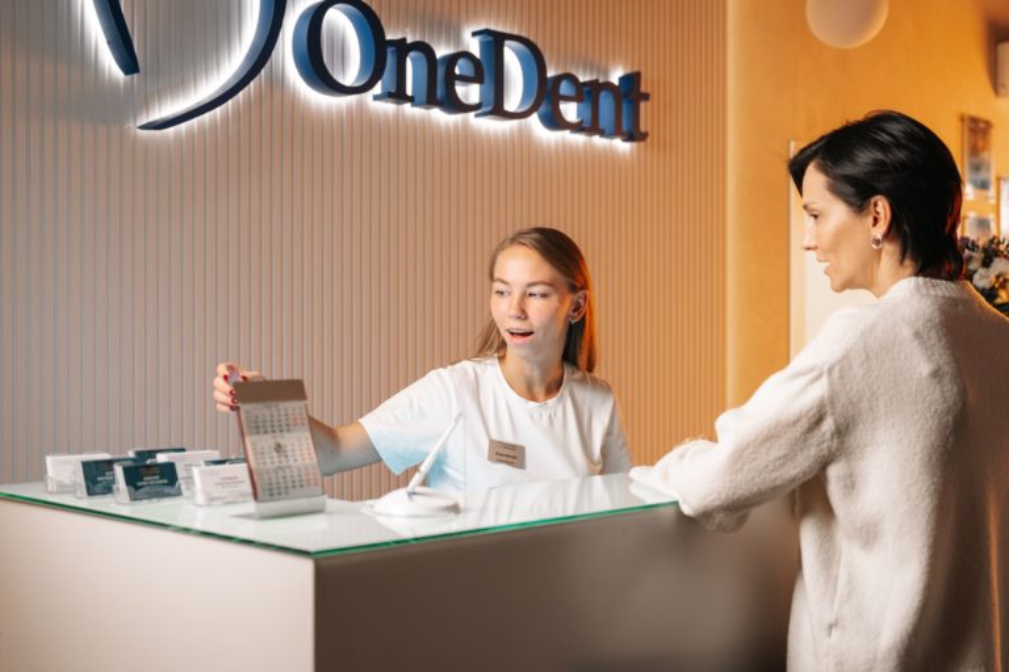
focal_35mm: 47
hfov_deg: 41.7
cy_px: 337
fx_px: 1323
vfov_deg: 28.5
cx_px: 455
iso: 500
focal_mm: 42.1
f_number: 2.8
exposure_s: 1/100
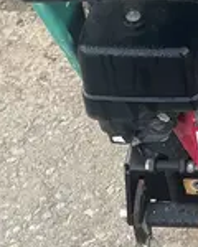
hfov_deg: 15.1
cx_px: 315
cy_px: -11
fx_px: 681
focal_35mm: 93
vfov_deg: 19.9
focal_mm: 5.1
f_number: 1.6
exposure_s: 1/60
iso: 160
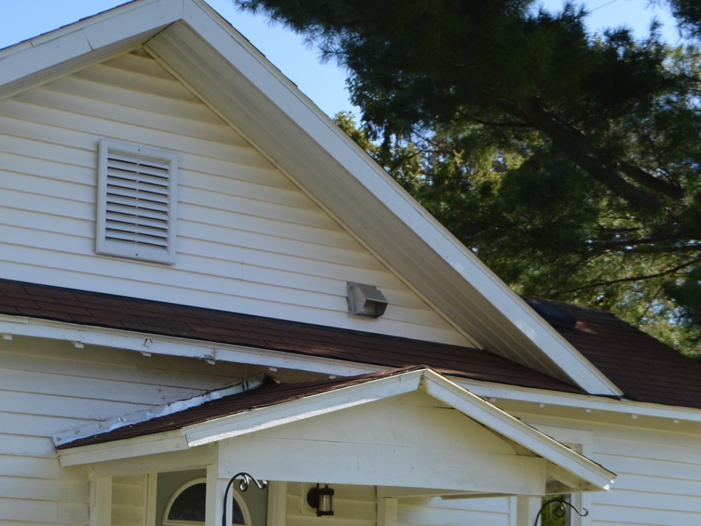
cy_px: 490
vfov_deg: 21.7
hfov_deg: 28.7
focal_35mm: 66
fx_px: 1336
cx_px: 131
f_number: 6.3
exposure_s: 1/160
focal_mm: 20
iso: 100
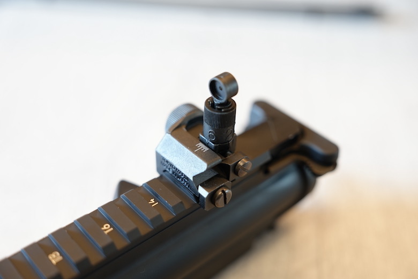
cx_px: 209
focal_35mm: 45
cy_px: 140
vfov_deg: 29.9
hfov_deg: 43.6
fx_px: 522
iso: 200
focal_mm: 45
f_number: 2.8
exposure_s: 1/5
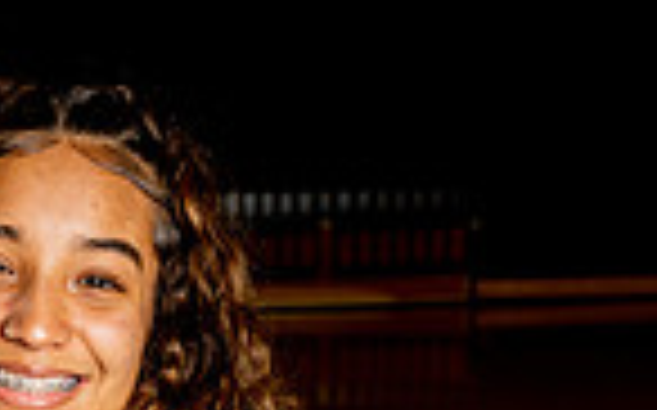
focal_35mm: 160
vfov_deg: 7.7
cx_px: 45
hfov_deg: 13.0
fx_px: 2863
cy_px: 919
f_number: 7.1
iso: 400
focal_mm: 51
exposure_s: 1/250
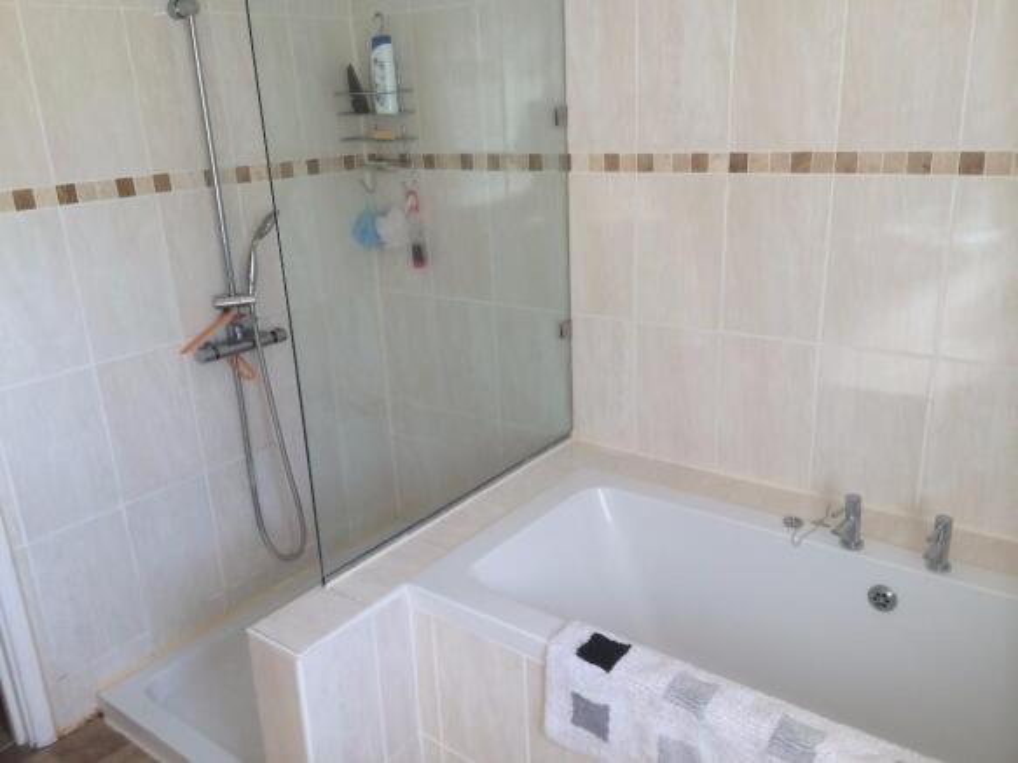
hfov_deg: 60.0
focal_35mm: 30
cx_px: 509
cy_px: 382
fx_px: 882
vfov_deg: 46.8
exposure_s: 1/60
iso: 40
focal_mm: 4.12
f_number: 2.2
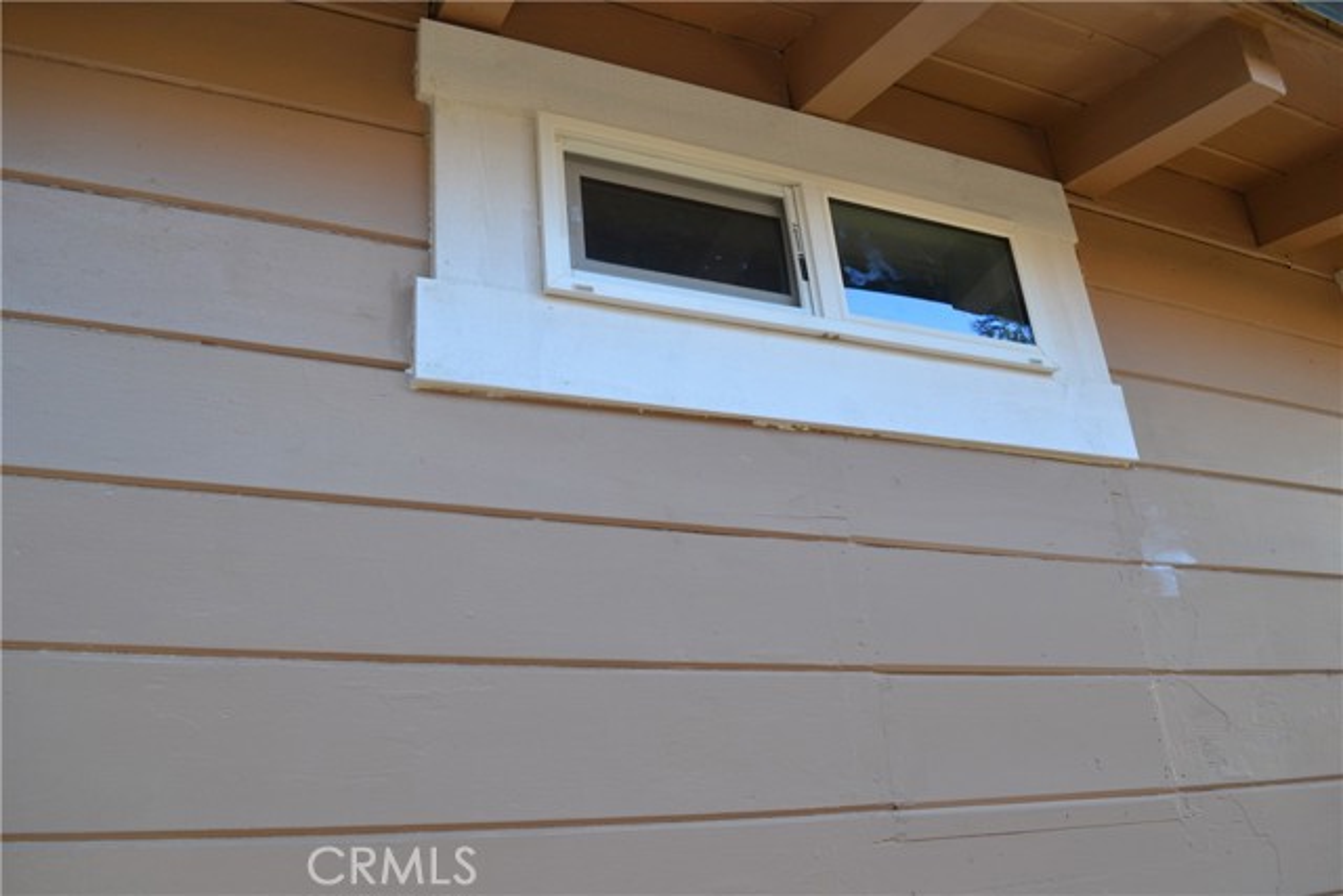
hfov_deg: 67.4
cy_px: 448
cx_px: 672
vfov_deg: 48.0
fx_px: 1007
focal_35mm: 27
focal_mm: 18
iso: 400
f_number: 5
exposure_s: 1/100
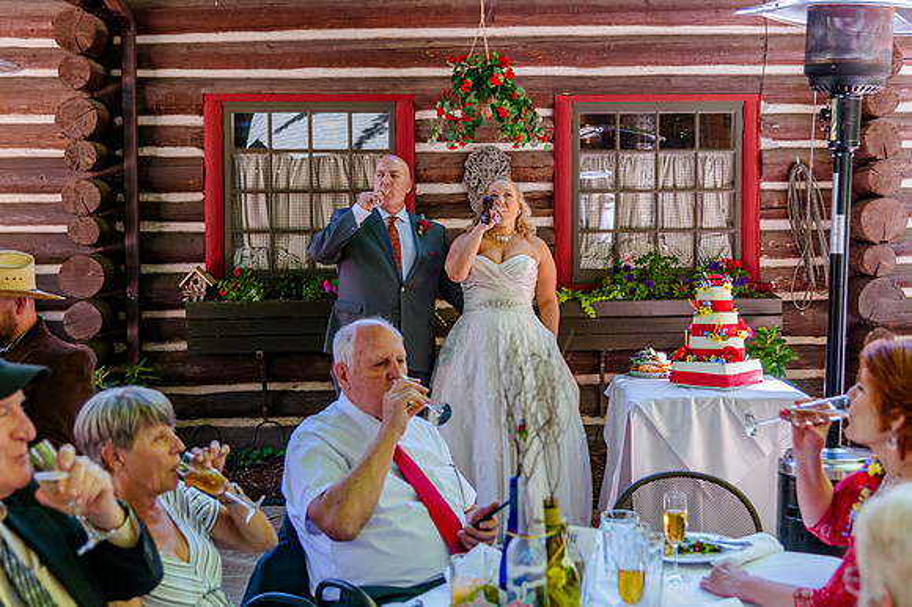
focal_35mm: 51
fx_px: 1298
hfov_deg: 38.7
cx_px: 492
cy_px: 283
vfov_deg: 26.3
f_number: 4
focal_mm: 46
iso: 1600
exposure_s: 1/500
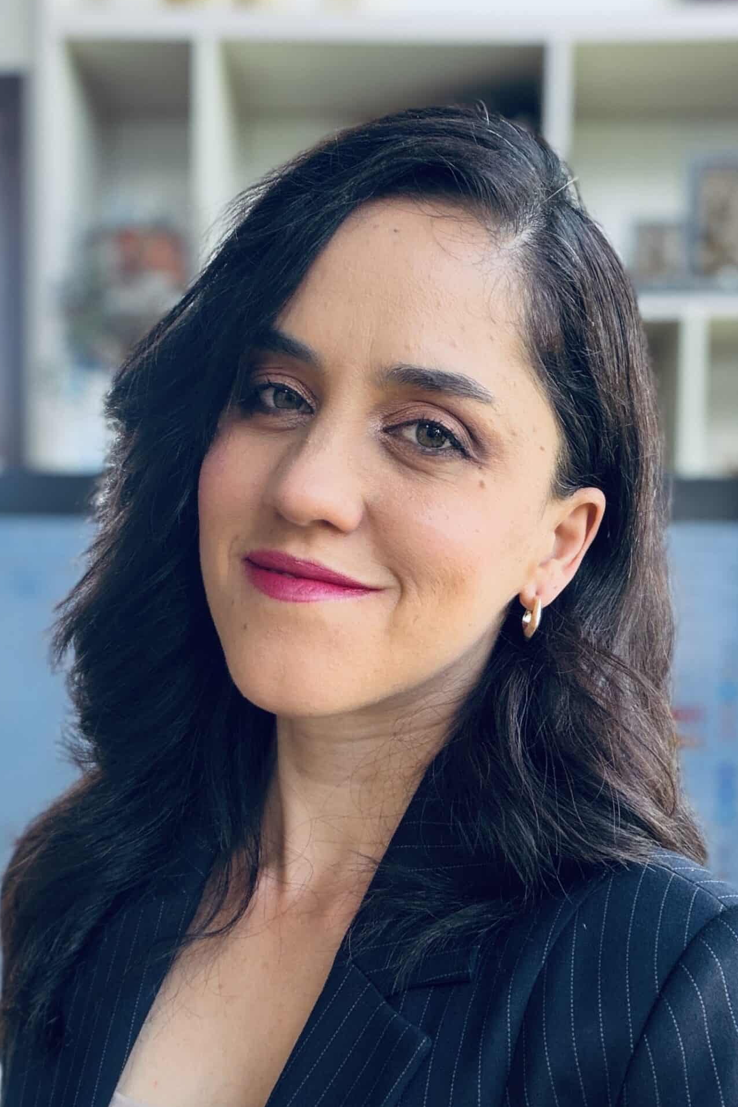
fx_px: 1445
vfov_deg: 41.3
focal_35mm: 47
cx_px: 357
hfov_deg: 28.7
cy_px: 752
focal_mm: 2.71
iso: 64
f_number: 1.9
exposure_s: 1/121
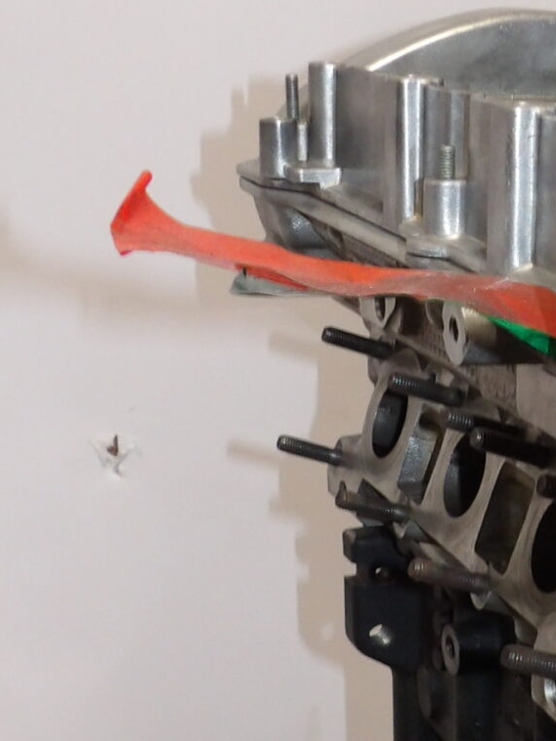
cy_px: 663
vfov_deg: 23.5
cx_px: 623
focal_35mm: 81
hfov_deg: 17.5
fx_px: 1735
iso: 200
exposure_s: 1/60
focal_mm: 4.3
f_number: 3.2
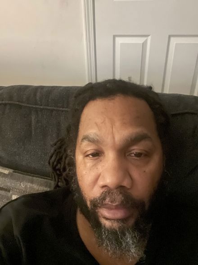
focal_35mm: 30
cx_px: 99
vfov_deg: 60.0
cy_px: 132
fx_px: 229
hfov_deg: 46.8
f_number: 2.2
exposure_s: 1/15
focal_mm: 2.71
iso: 4000
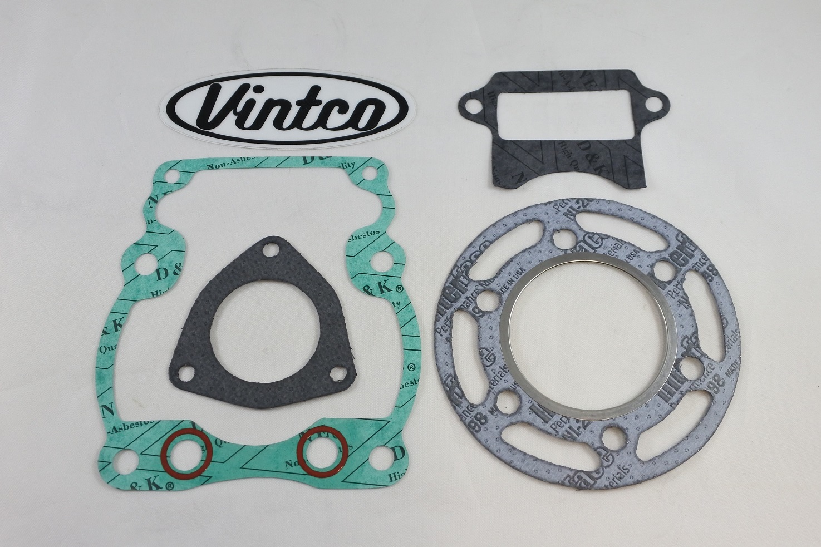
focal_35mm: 34
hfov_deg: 55.8
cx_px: 410
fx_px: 775
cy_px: 274
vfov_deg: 38.9
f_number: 3.8
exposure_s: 1/200
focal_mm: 12.6
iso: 400
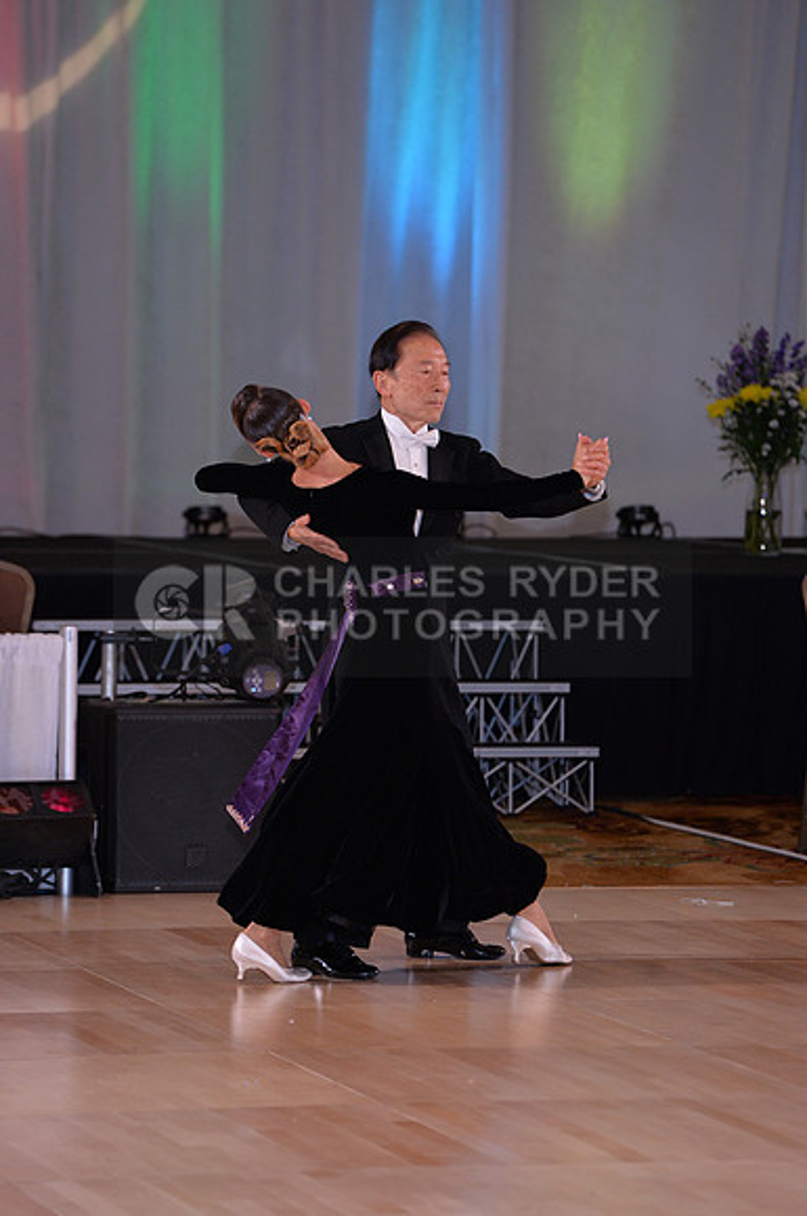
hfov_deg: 6.8
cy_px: 608
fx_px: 6745
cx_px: 404
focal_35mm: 200
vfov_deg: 10.3
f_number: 4
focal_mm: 200
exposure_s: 1/250
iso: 1600
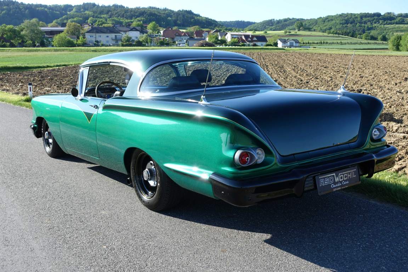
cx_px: 204
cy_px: 136
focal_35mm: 39
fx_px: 442
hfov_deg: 49.6
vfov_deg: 34.2
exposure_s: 1/400
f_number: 4
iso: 125
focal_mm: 14.3
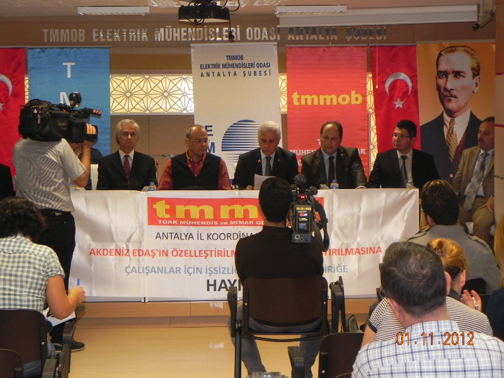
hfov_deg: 20.7
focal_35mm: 95
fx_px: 1383
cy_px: 189
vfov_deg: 15.6
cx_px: 252
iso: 274
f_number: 4
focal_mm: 16.9
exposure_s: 1/30
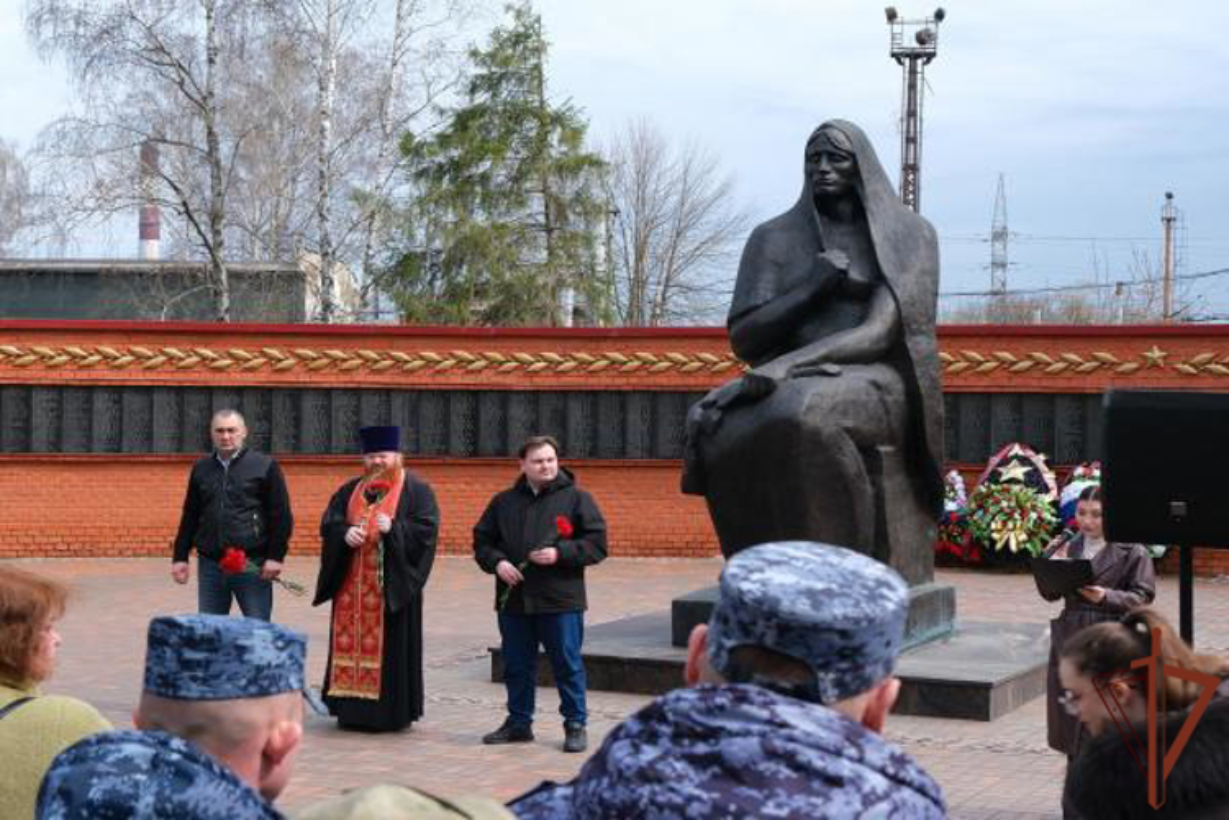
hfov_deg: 44.5
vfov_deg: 30.5
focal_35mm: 44
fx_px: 1502
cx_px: 614
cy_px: 410
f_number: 5.6
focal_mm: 29.2
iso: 160
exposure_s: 1/250
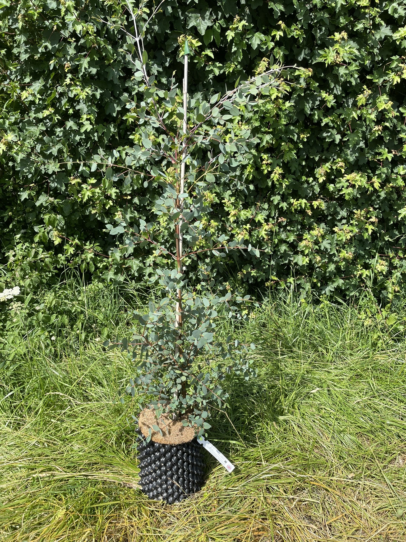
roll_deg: +0.2
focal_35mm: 26
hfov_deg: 53.1
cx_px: 203
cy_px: 271
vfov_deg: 67.3
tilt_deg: -19.2
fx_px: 407
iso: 32
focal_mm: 4.2
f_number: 1.6
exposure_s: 1/1575
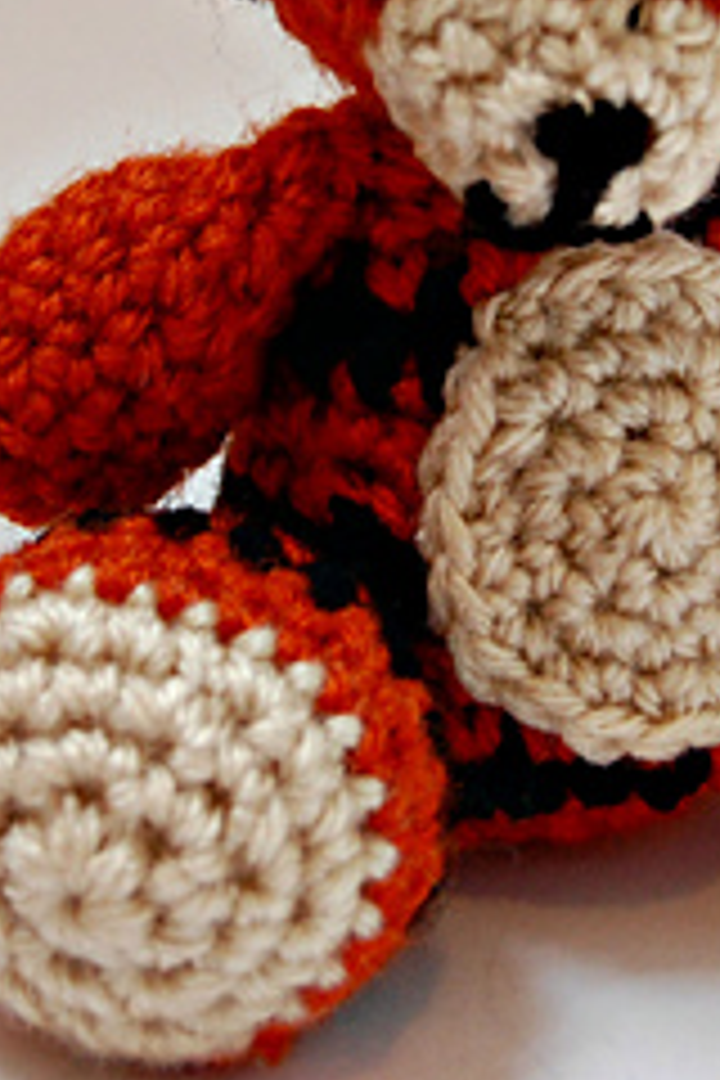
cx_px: 392
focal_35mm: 152
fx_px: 4560
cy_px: 189
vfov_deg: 13.4
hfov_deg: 9.0
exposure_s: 1/20
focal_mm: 38
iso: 800
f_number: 4.8
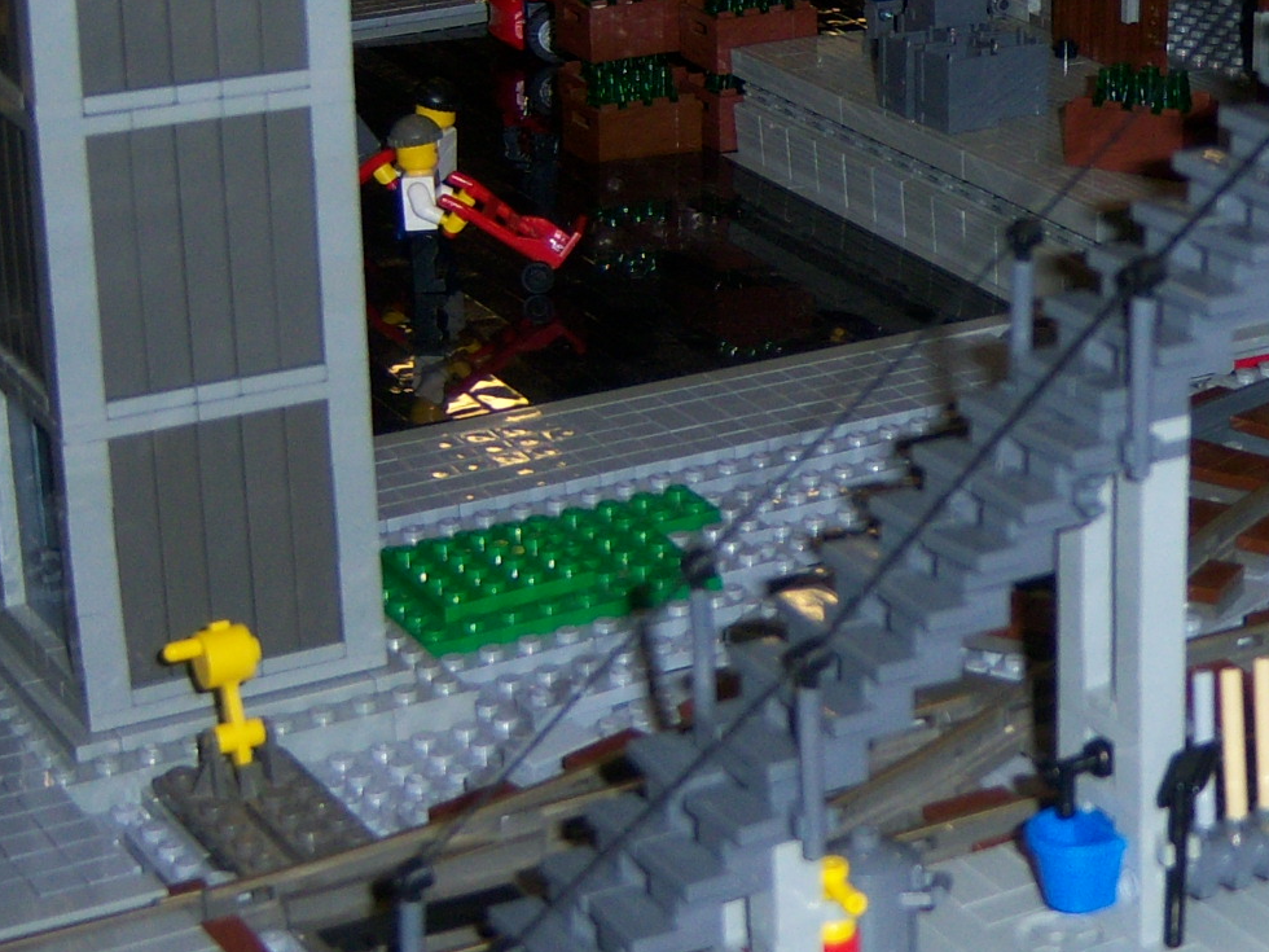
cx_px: 1427
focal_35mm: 94
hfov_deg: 19.9
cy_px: 409
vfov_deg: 15.7
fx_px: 3446
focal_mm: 7.5
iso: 80
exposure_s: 1/60
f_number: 2.8
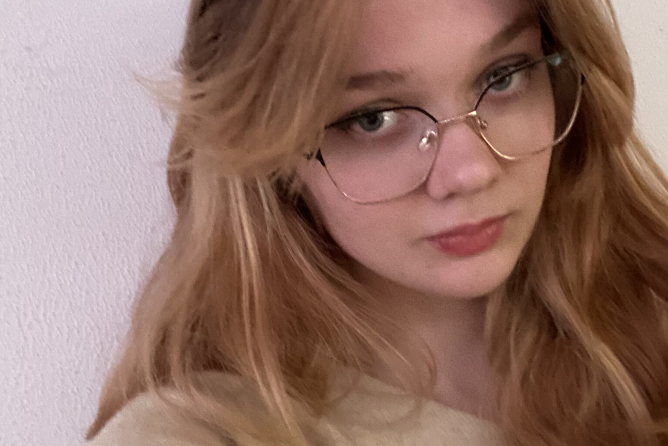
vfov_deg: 25.9
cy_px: 264
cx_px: 355
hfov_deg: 38.2
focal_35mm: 52
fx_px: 965
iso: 800
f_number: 2.2
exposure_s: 1/15
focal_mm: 2.71
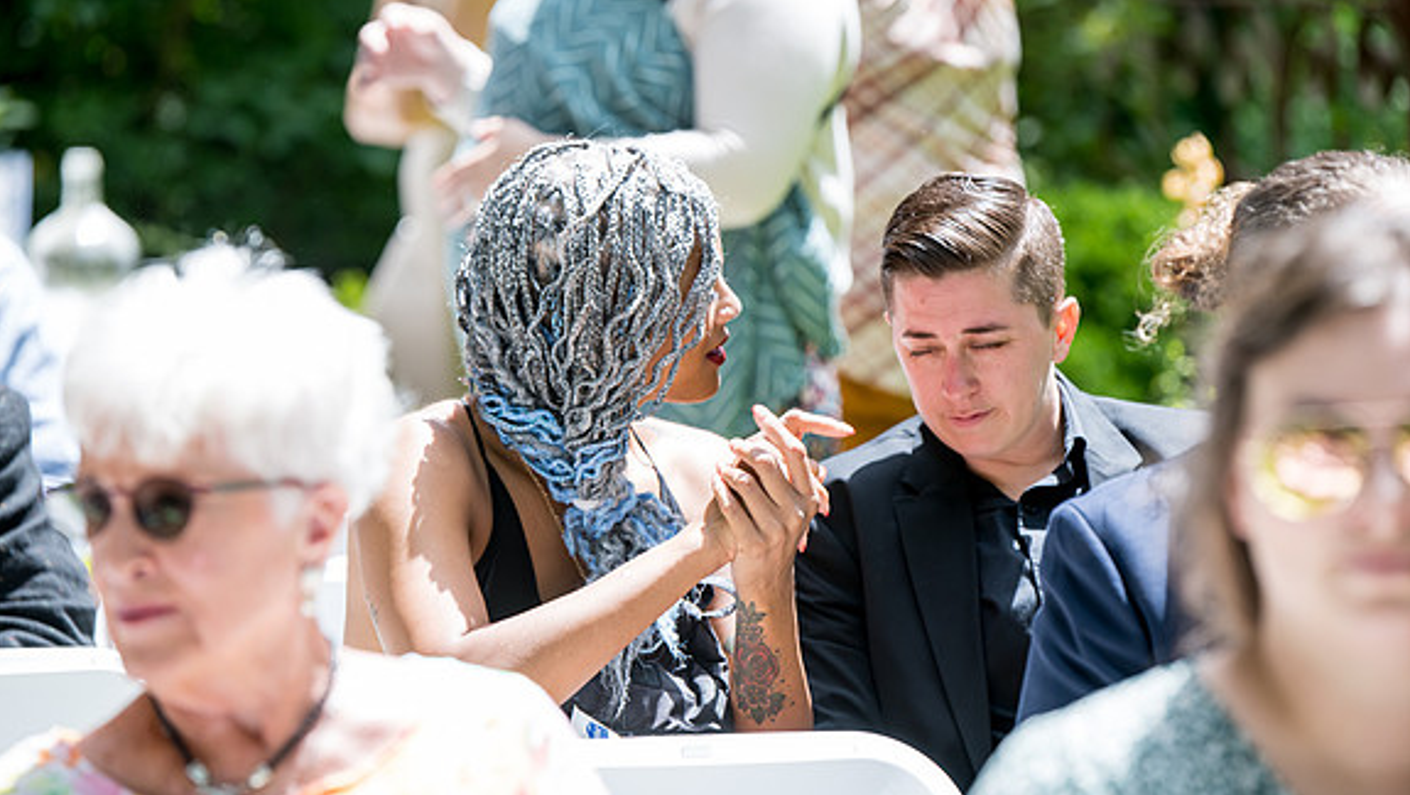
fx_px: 7705
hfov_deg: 10.5
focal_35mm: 206
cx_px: 701
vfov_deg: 5.9
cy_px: 330
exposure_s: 1/500
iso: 250
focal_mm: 195
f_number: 4
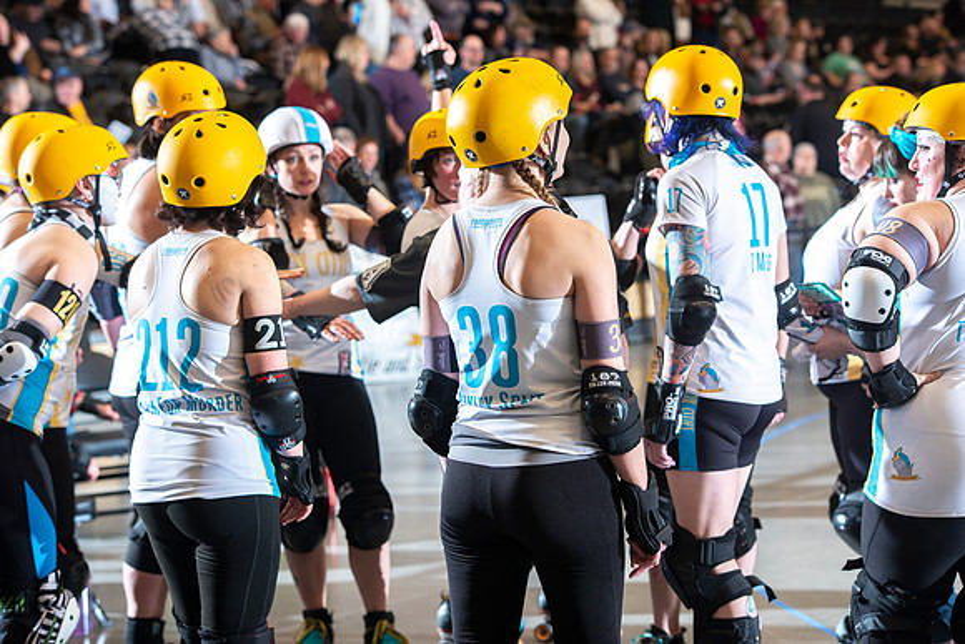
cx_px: 482
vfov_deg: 13.7
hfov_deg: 20.4
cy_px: 322
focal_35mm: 100
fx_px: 2681
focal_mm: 100
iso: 500
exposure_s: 1/160
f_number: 5
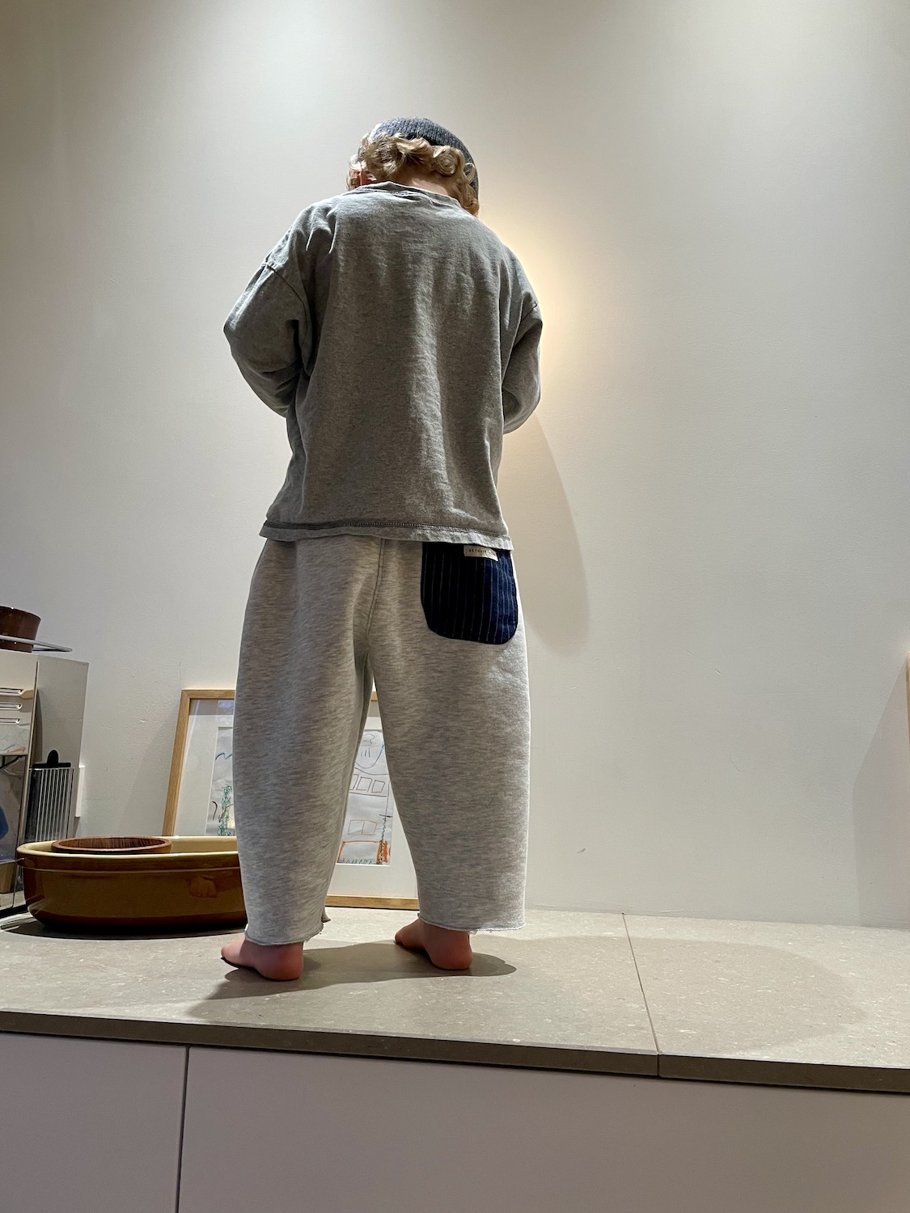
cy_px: 606
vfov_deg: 67.3
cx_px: 455
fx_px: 911
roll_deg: -0.9
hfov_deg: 53.1
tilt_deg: +8.7
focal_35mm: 26
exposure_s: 1/50
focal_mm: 4.2
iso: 80
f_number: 1.6
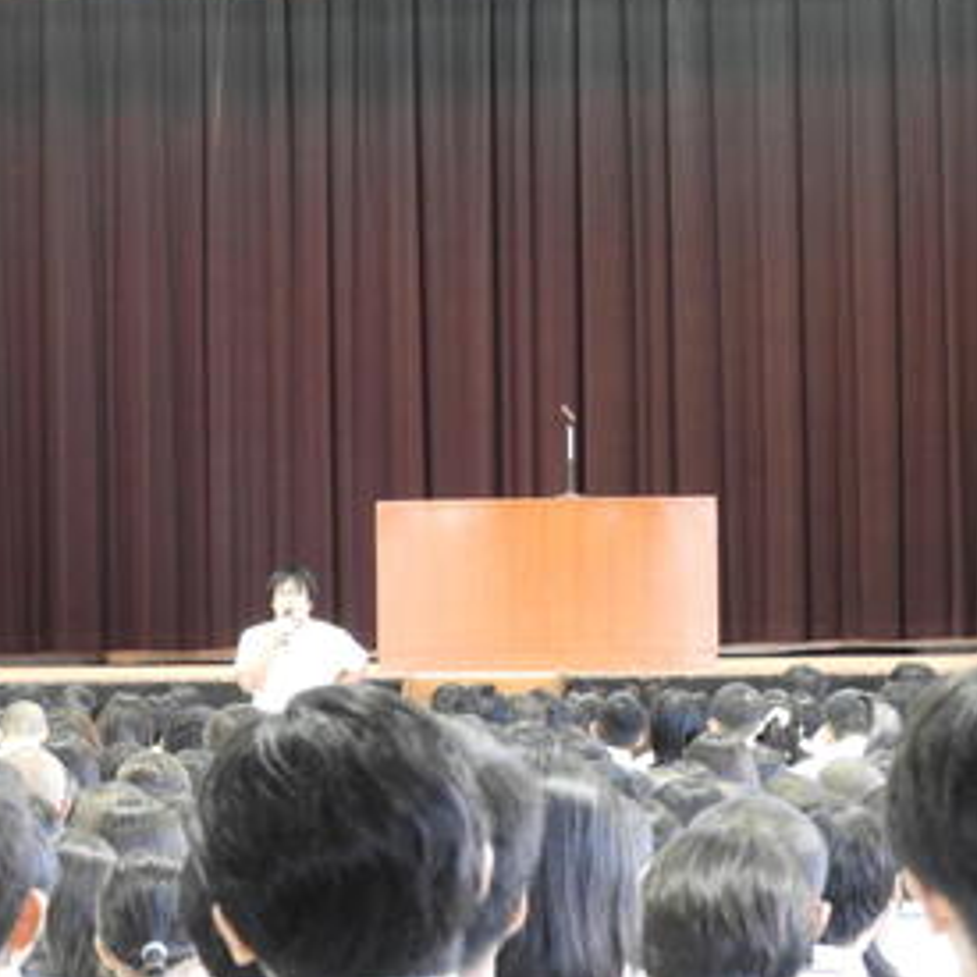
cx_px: 352
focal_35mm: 193
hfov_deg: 9.1
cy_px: 451
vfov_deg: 9.1
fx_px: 6163
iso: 800
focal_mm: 26.9
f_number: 5.2
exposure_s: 1/13
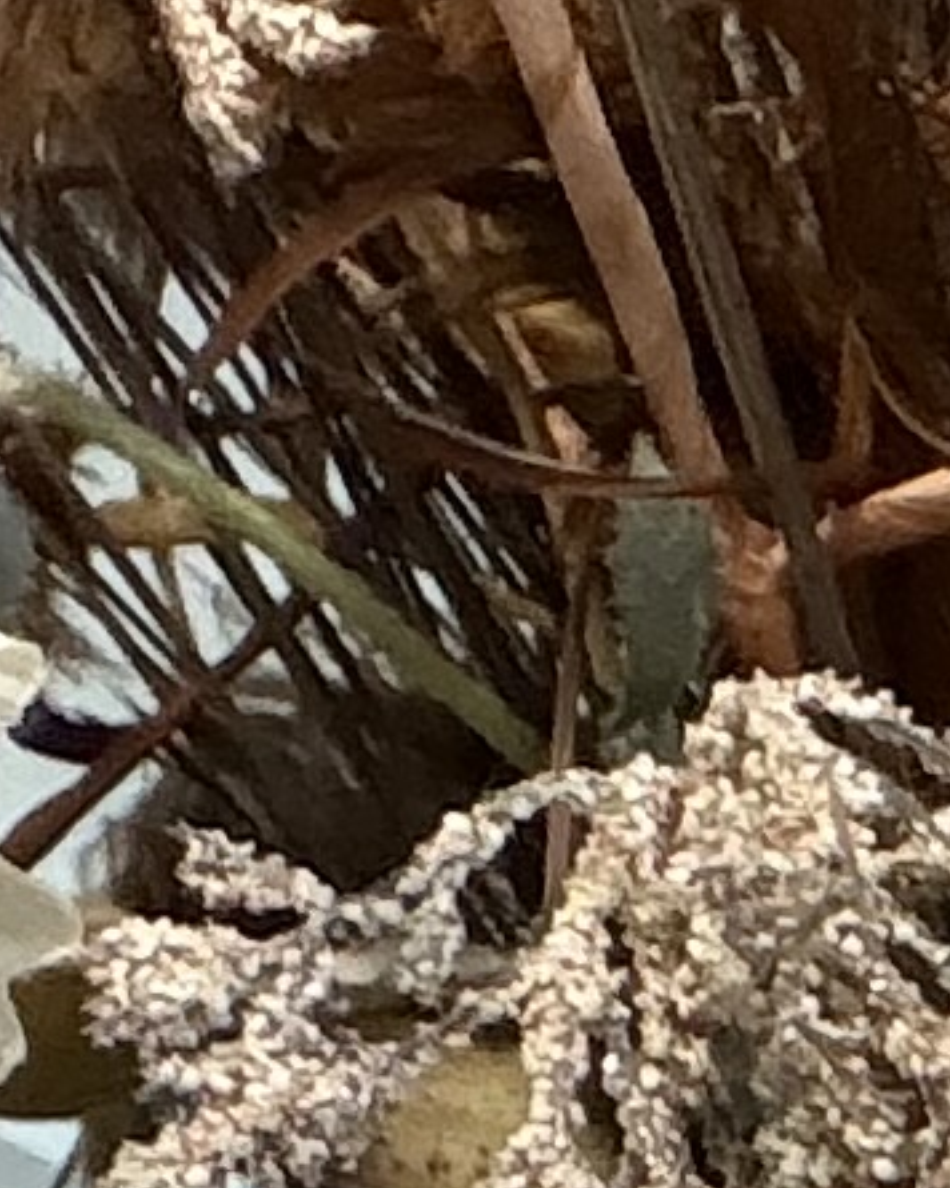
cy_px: 2104
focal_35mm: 203
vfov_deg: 9.1
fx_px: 7135
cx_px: 2935
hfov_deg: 6.8
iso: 400
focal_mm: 2.71
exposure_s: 1/30
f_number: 1.9
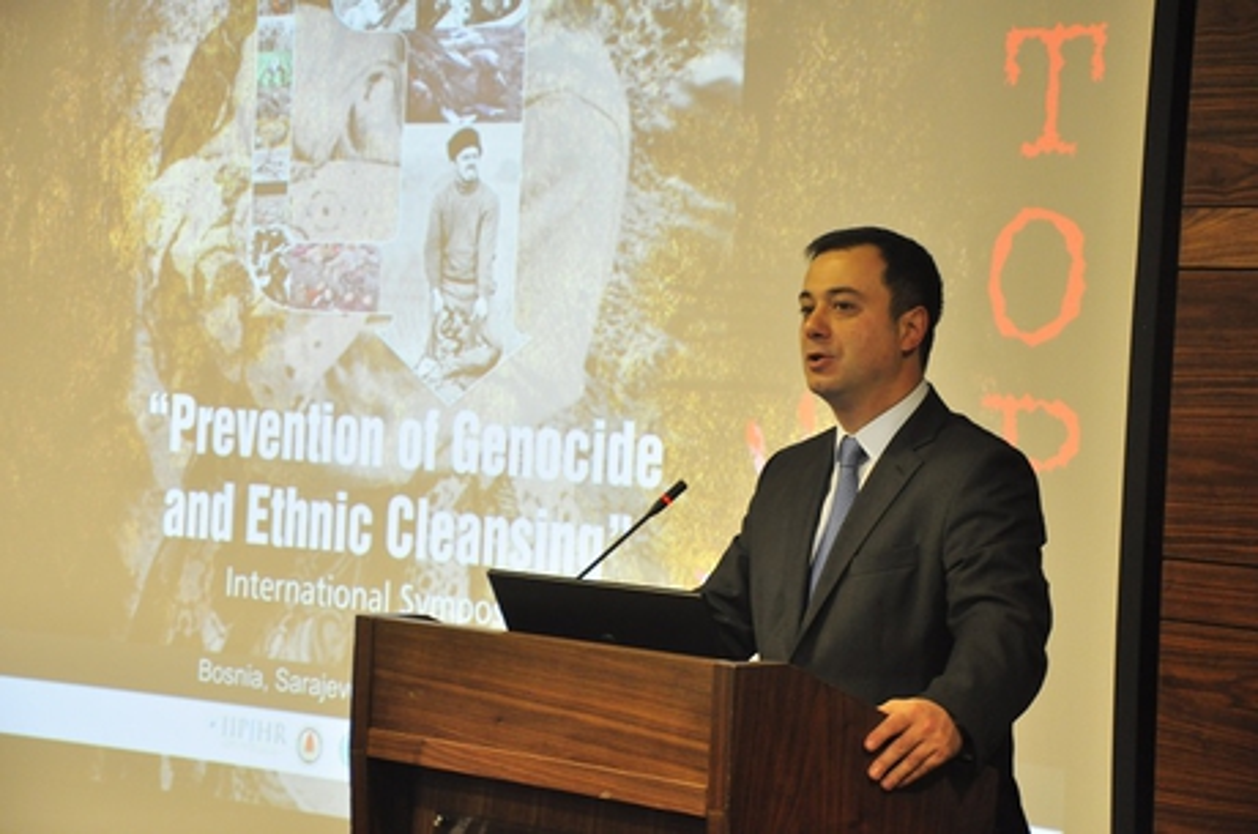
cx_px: 629
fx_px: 3453
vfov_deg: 13.8
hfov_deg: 20.6
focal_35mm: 99
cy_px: 417
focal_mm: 66
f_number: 5.3
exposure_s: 1/25
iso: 1250
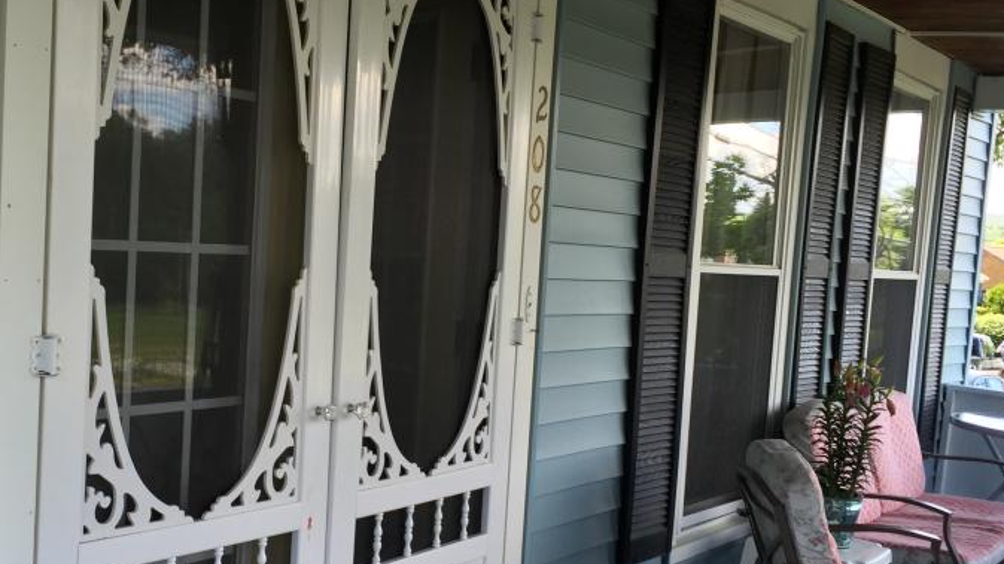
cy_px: 335
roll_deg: -3.6
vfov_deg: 24.9
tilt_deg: -6.4
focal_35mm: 48
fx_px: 1278
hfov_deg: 42.6
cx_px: 381
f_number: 2.2
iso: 32
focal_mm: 4.15
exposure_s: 1/100
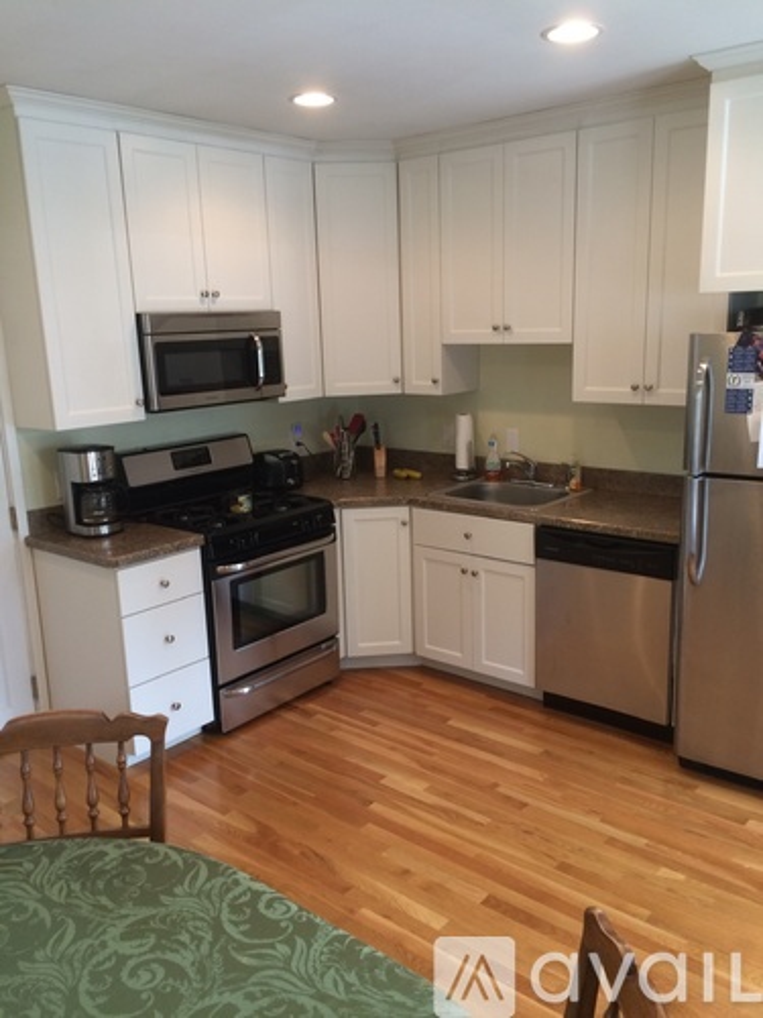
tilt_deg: -13.7
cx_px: 382
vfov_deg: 61.7
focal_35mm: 29
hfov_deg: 48.2
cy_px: 509
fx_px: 852
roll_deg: +2.9
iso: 50
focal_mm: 4.15
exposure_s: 1/30
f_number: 2.2
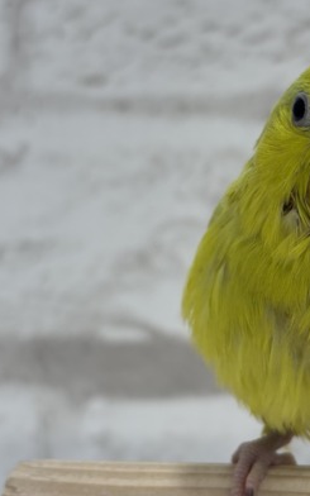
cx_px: 299
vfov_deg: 23.0
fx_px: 1217
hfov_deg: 14.3
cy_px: 213
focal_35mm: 90
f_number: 1.6
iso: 64
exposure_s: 1/100
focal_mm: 5.96
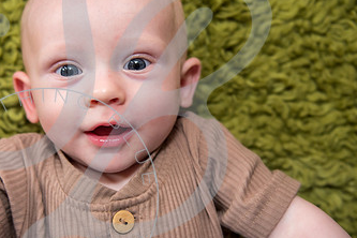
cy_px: 123
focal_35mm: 66
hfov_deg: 30.3
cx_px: 124
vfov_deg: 20.6
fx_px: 654
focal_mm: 32
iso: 200
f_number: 2.8
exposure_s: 1/125
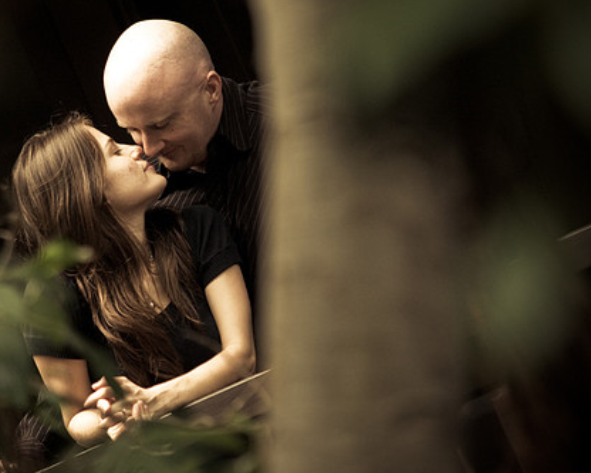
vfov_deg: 4.6
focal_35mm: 334
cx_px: 189
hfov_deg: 5.8
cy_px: 213
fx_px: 5843
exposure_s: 1/320
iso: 400
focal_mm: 170
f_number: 2.8
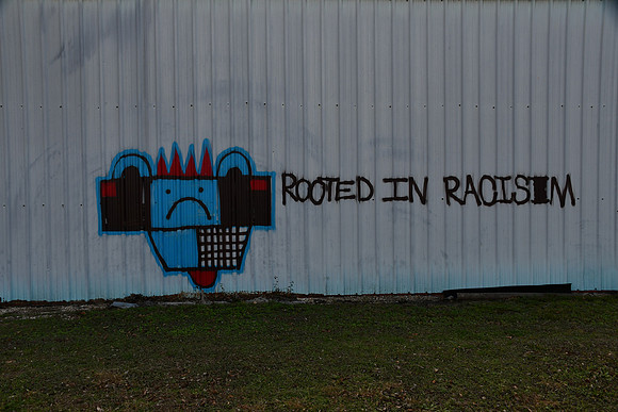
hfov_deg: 57.2
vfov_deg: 40.0
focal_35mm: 33
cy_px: 206
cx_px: 309
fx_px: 567
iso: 200
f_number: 8
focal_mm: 22
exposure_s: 1/250
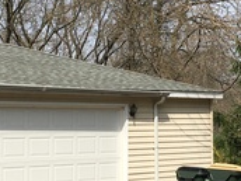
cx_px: 123
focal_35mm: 108
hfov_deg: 18.2
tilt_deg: +3.4
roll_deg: +0.6
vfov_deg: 13.7
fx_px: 752
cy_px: 91
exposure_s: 1/2079
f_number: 2.2
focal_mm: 4.15
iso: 25
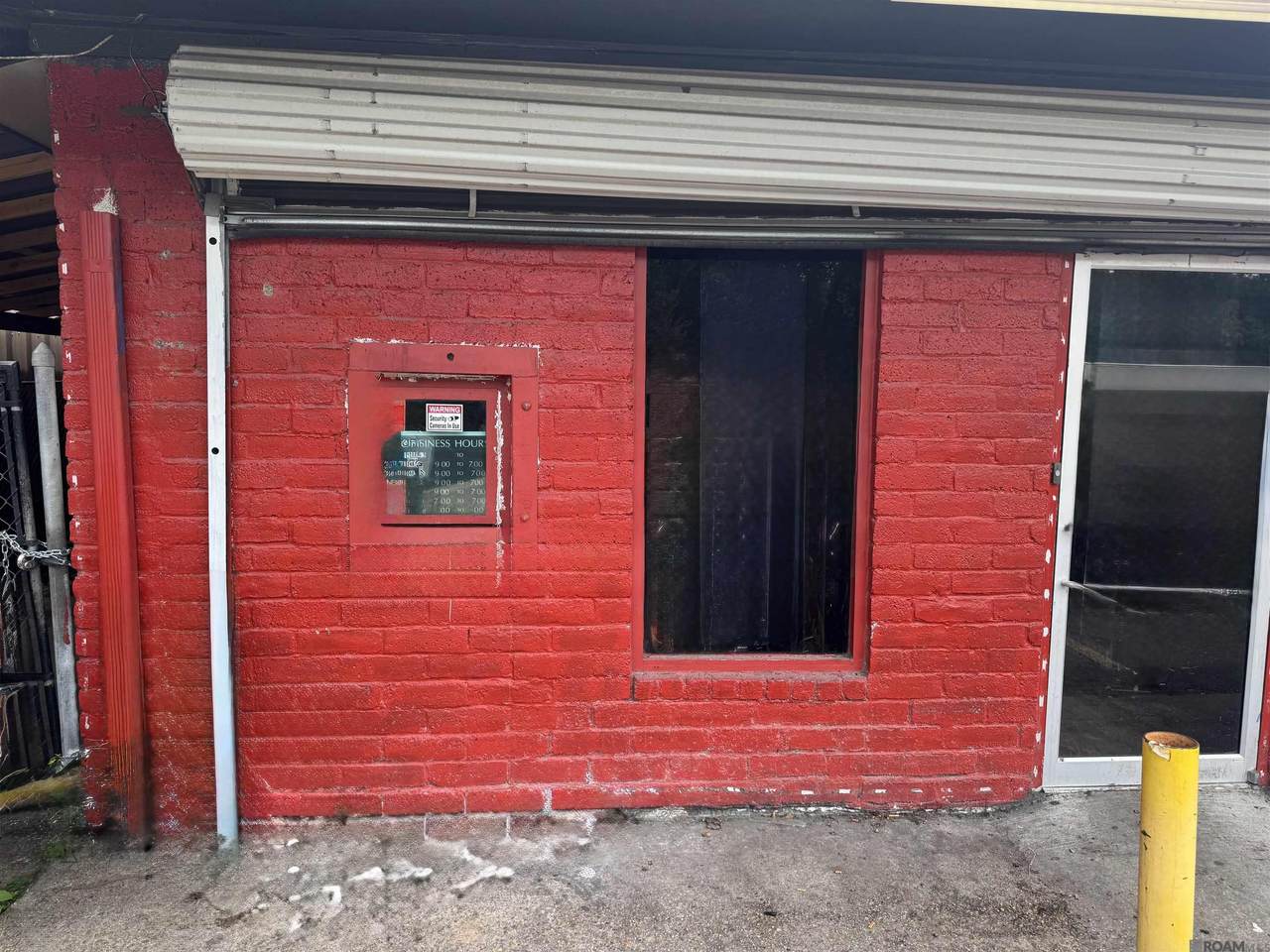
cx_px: 635
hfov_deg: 71.6
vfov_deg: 56.8
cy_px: 476
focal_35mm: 24
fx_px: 881
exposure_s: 1/888
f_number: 1.78
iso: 80
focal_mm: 6.76
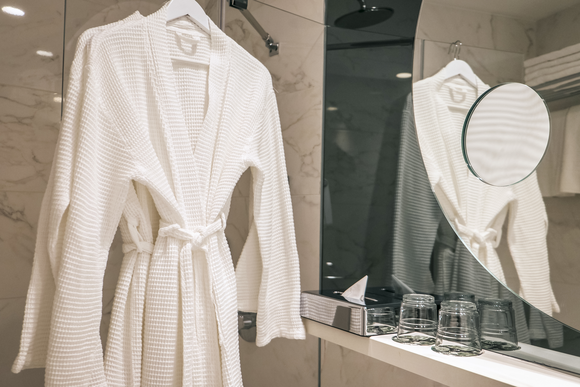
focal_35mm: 31
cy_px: 194
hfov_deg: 60.3
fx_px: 499
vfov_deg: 42.3
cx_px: 290
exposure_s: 1/60
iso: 500
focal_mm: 20.5
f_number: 3.2
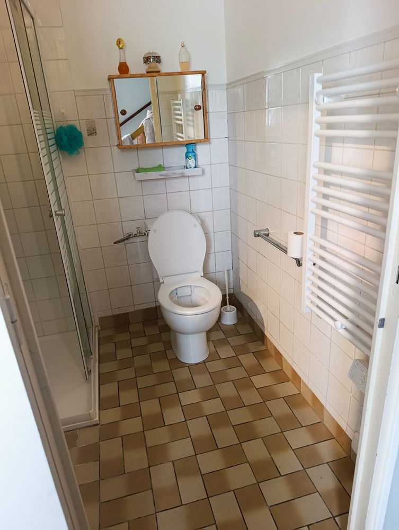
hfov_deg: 59.0
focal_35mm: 23
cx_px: 200
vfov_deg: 73.8
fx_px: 353
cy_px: 265
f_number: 1.65
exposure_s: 1/100
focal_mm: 6.11
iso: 1072
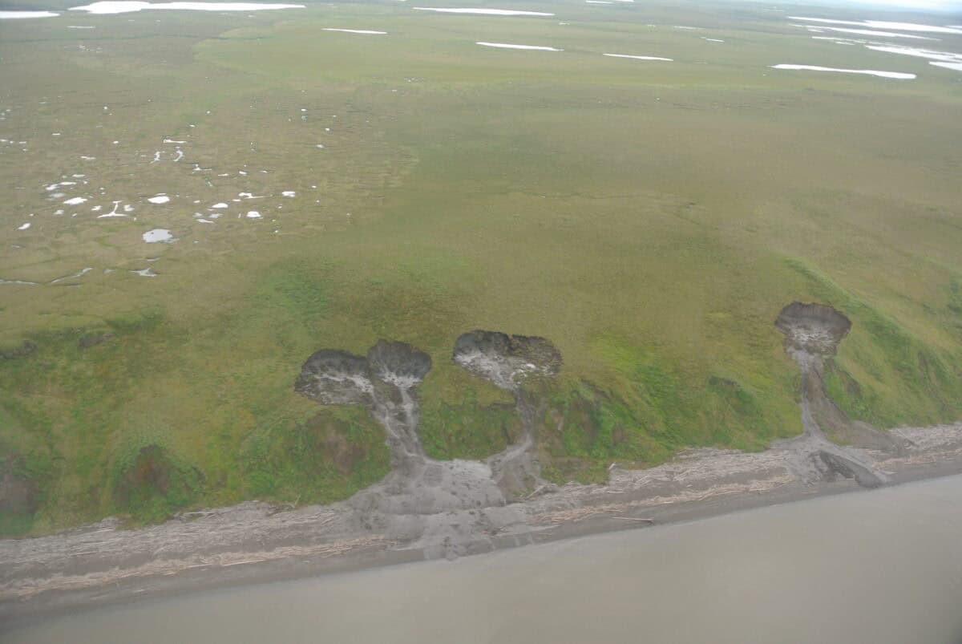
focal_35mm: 27
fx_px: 722
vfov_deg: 48.0
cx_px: 481
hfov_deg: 67.3
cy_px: 322
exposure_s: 1/100
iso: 200
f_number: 3.5
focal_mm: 10
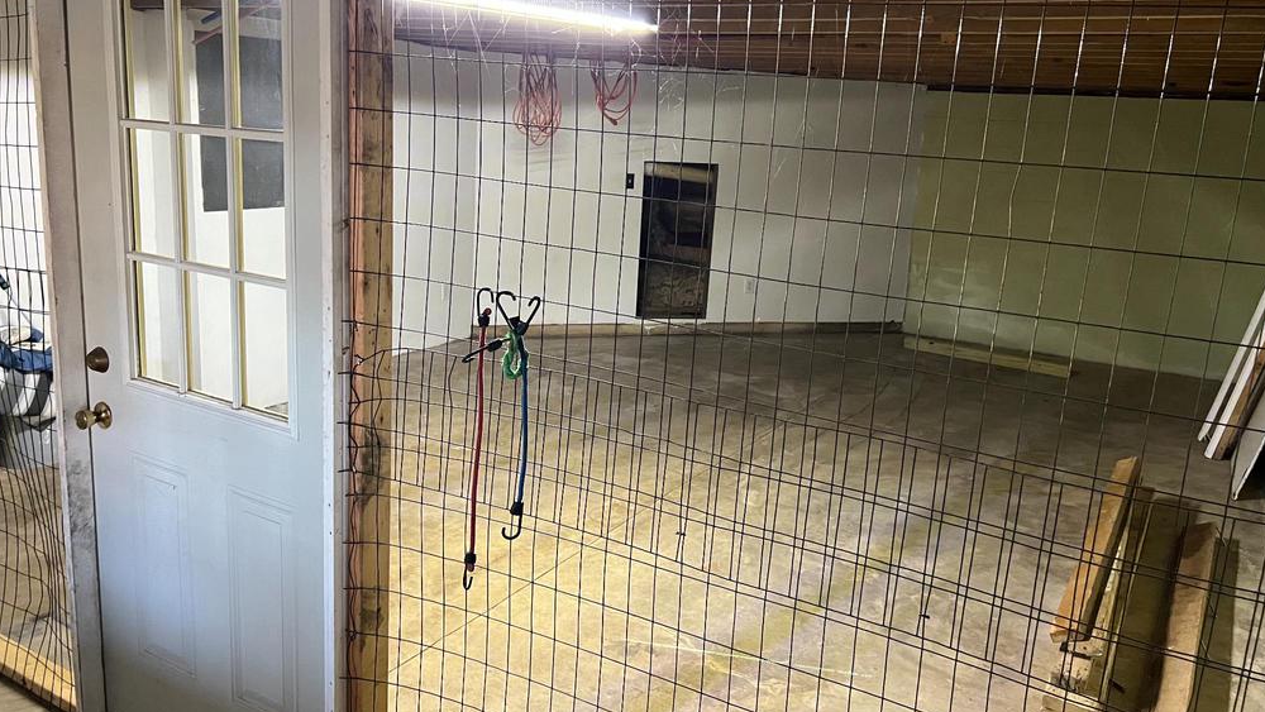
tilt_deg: -11.1
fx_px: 973
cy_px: 314
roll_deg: -3.4
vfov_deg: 40.1
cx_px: 632
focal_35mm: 29
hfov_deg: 66.1
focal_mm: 5.7
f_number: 1.5
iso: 500
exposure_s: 1/60
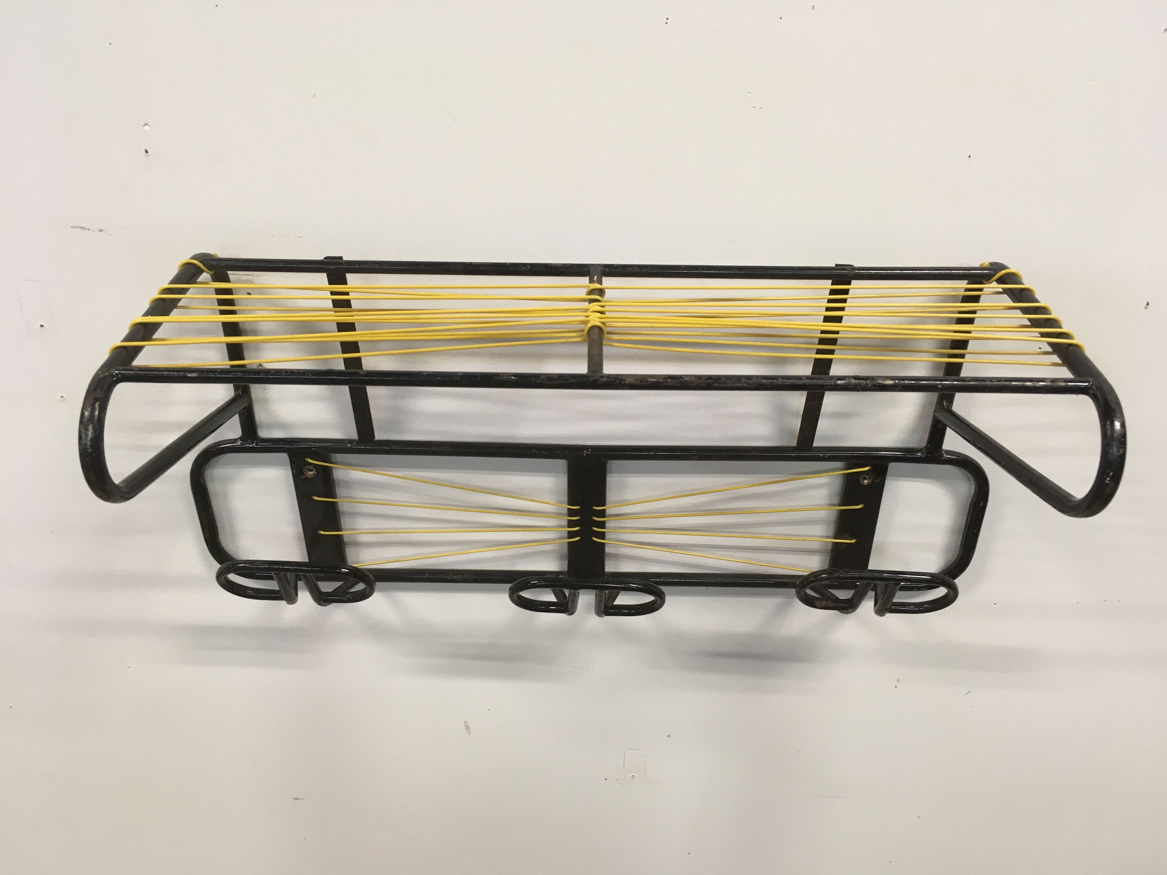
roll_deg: -2.0
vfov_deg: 48.2
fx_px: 978
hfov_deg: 61.7
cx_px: 584
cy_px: 438
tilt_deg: -30.7
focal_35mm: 29
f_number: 2.2
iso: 80
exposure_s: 1/33
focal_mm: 4.15
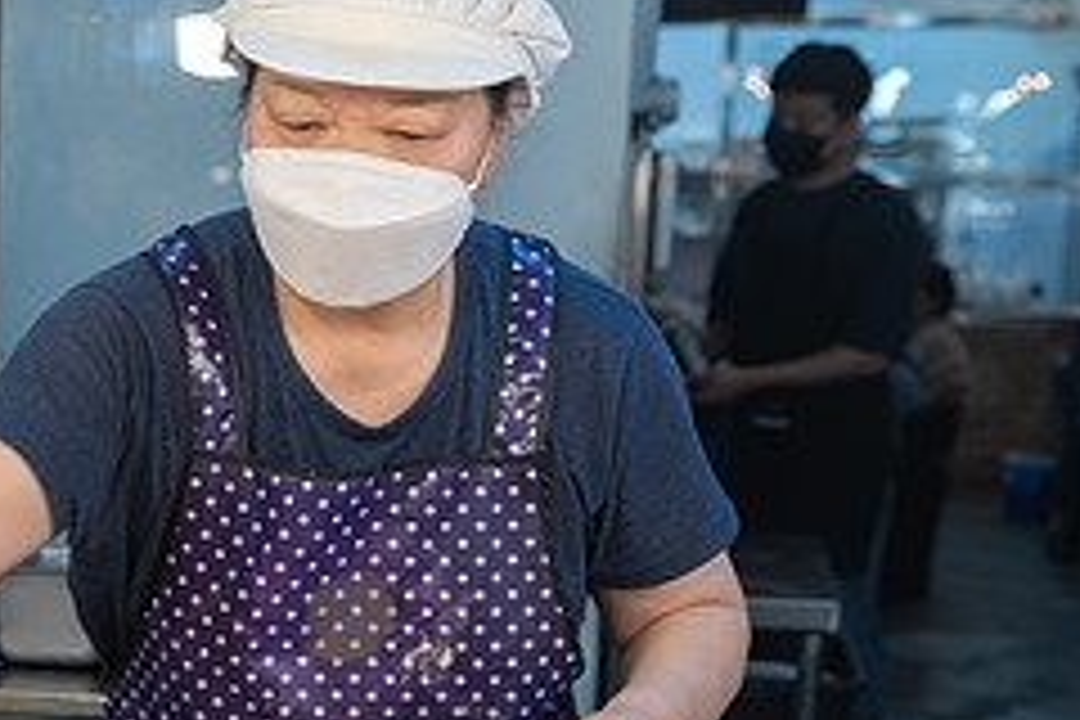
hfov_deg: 20.9
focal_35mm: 92
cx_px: -153
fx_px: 2760
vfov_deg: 14.7
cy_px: 646
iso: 180
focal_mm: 38
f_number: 3.5
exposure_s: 1/80
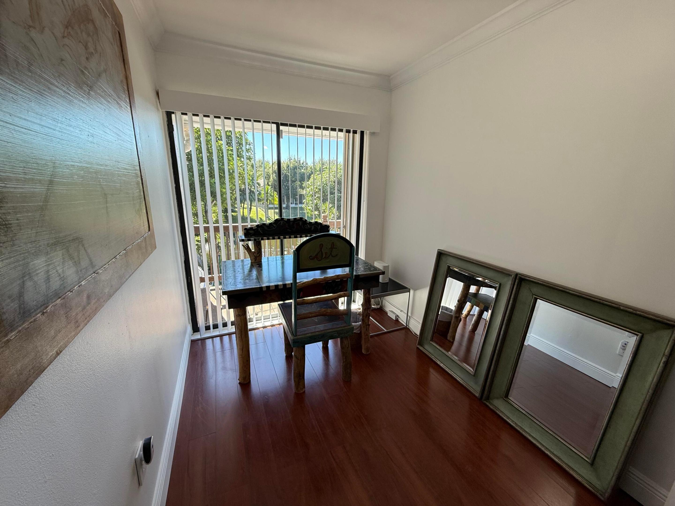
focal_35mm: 14
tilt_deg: -14.3
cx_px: 338
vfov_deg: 85.7
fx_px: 273
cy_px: 253
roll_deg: -0.9
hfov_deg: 102.1
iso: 125
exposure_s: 1/120
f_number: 2.2
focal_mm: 2.22
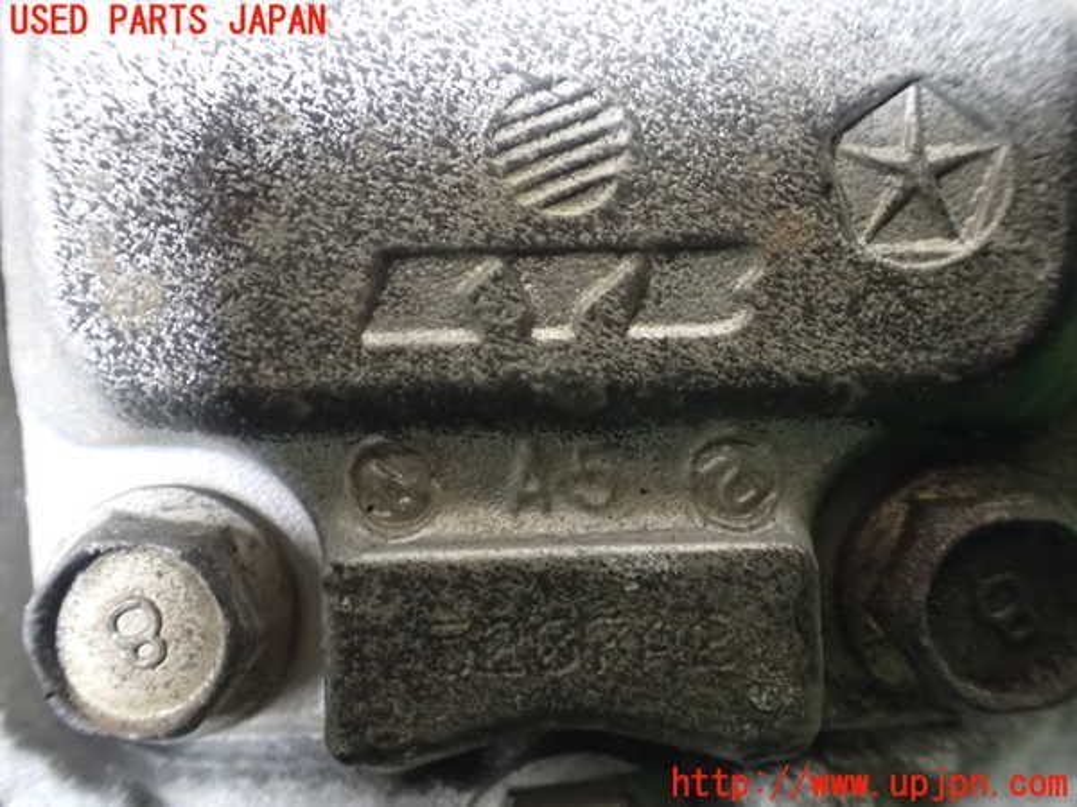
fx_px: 933
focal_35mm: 30
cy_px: 404
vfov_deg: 46.8
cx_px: 538
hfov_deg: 60.0
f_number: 2.3
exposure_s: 1/30
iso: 1600
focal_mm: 5.4
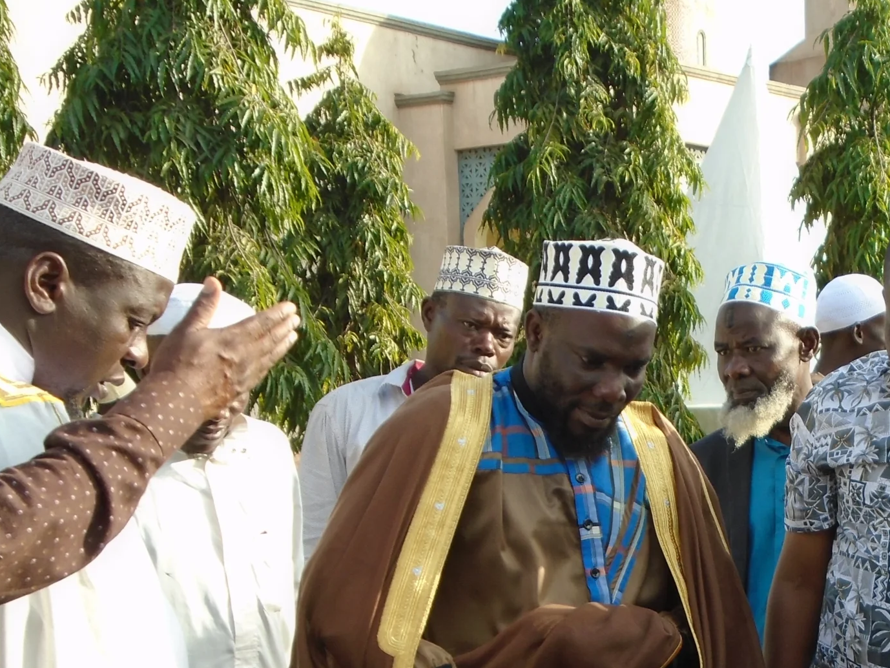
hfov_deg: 24.2
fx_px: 2006
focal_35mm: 78
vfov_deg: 18.7
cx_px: 820
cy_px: 552
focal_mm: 7.4
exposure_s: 1/160
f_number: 4.1
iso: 100
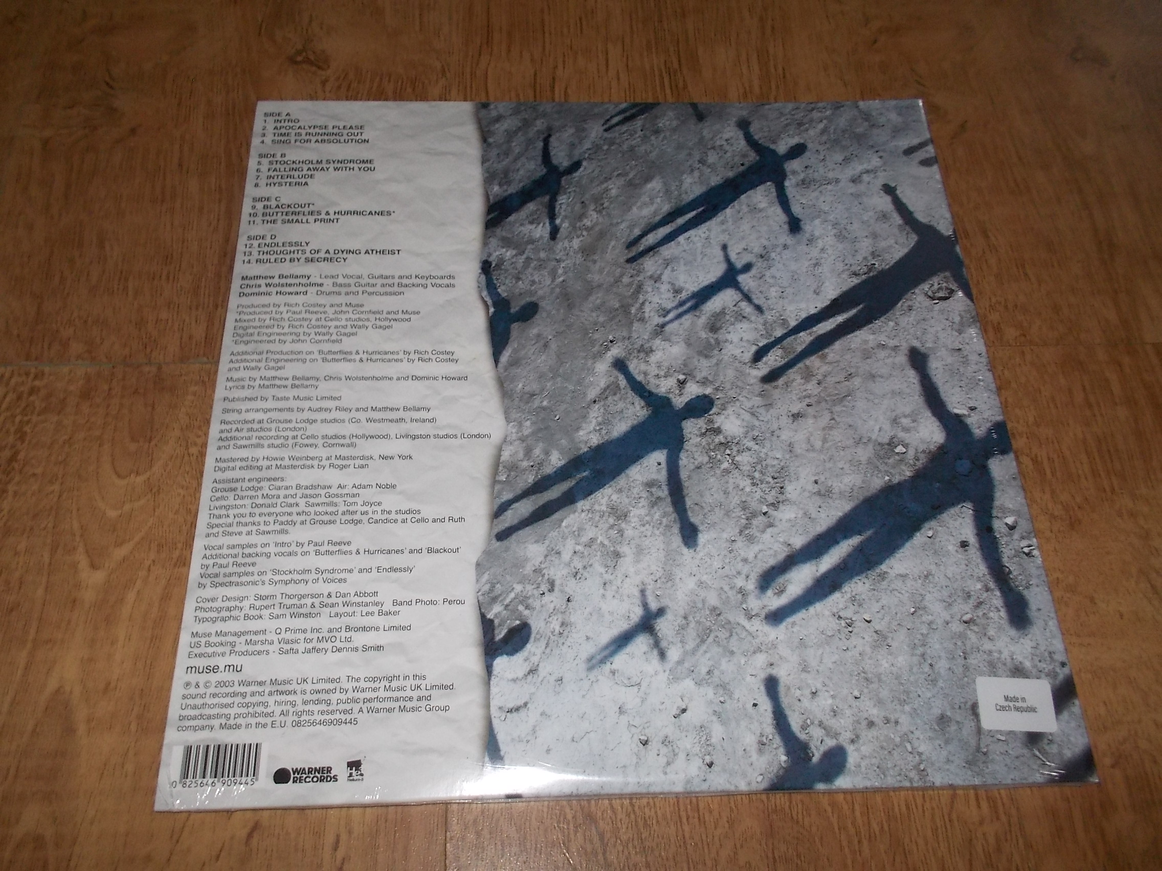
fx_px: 973
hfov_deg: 61.7
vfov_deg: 48.2
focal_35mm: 29
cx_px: 581
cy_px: 436
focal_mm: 4.1
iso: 200
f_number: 3.3
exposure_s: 1/30
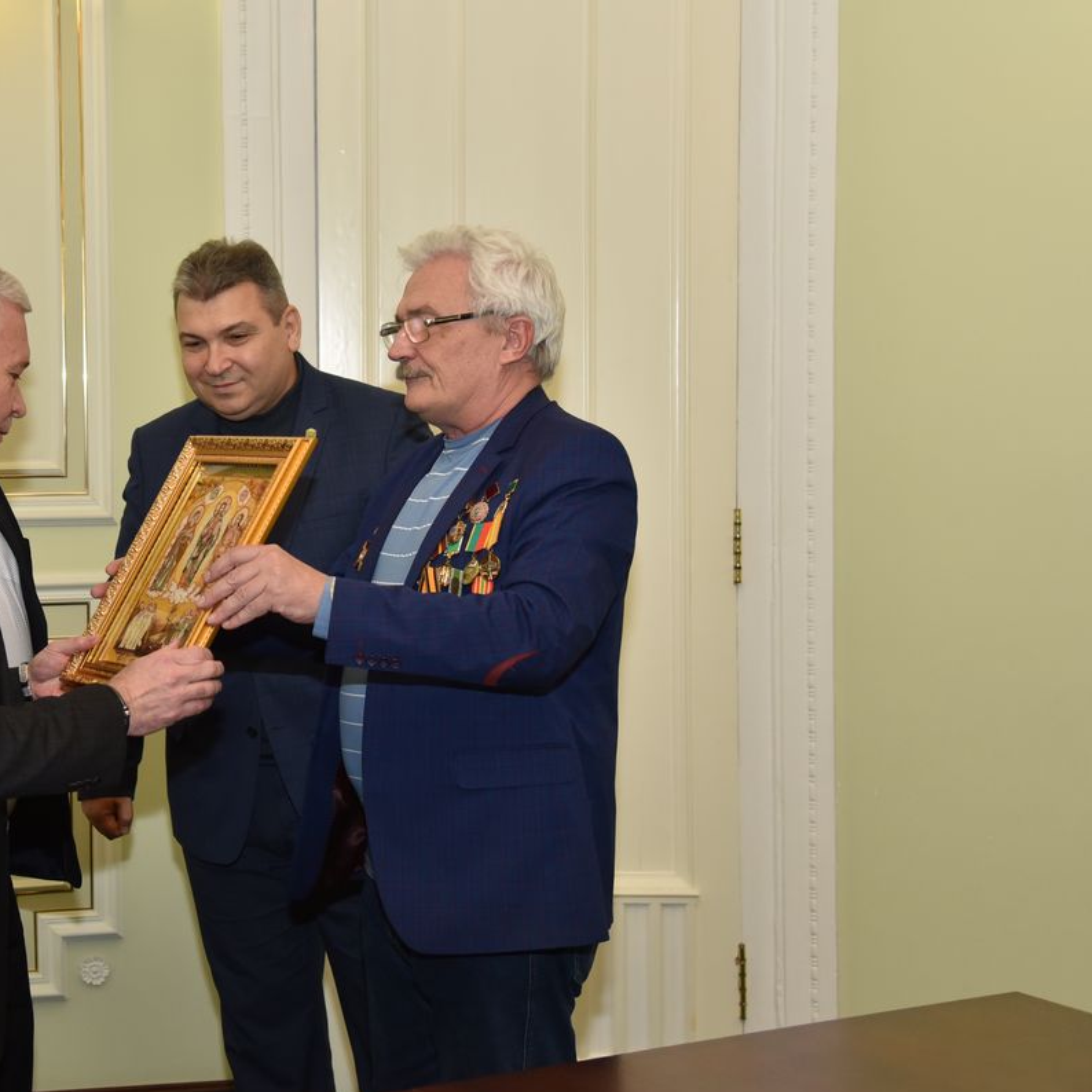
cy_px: 500
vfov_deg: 28.6
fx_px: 2141
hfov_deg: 28.0
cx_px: 209
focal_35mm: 60
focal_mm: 40
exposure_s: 1/200
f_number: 4
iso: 800
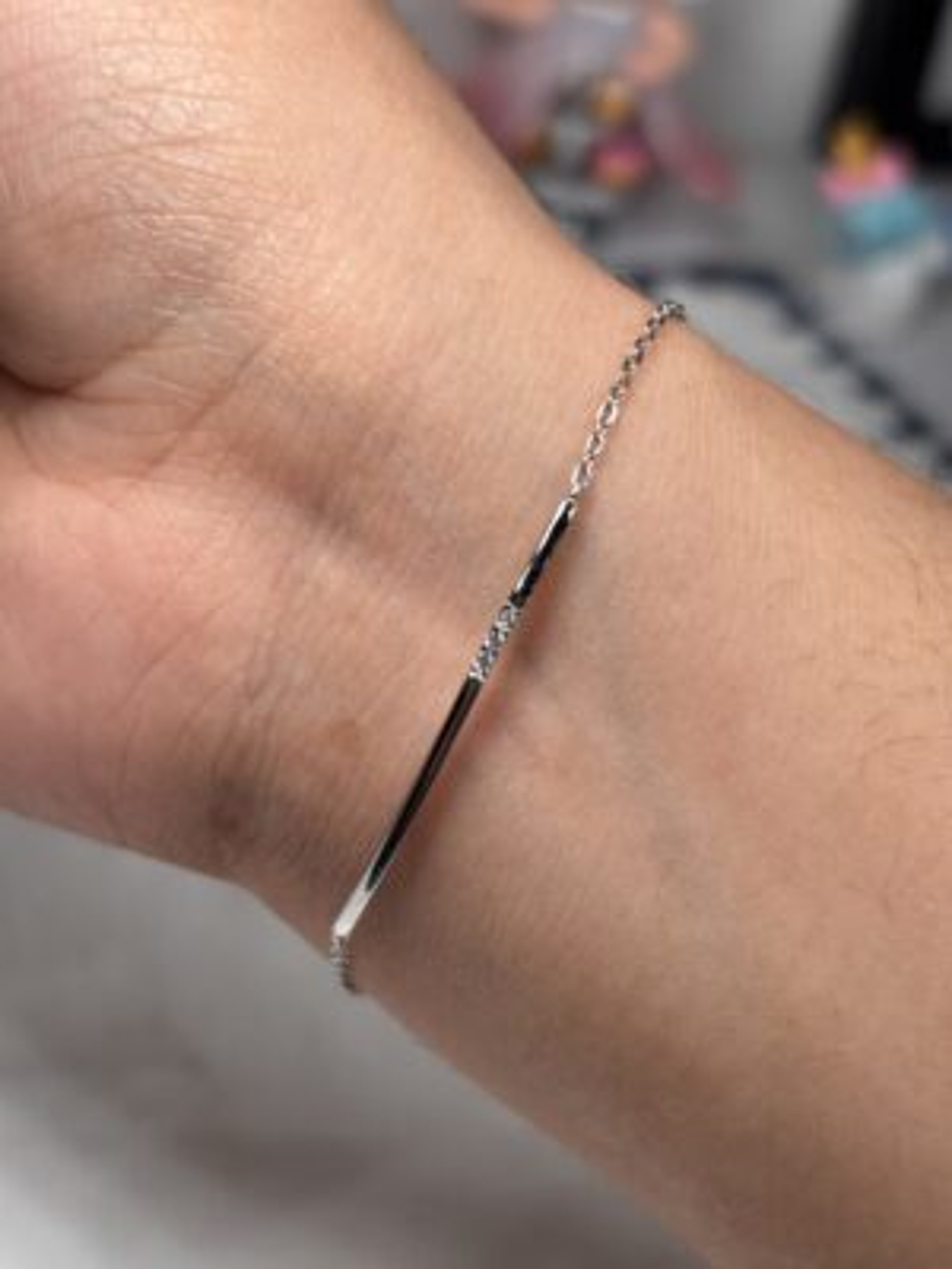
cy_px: 634
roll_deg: -11.2
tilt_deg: -36.2
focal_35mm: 52
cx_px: 476
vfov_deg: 36.8
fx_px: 1907
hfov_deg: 28.0
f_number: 1.6
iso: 32
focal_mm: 5.96
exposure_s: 1/230
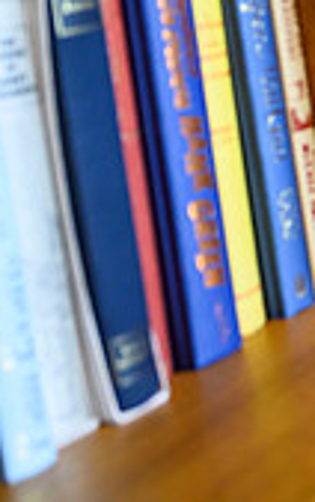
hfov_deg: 12.6
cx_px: 725
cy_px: -46
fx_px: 1151
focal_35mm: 84
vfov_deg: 23.2
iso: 1600
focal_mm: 24
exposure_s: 1/125
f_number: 2.8
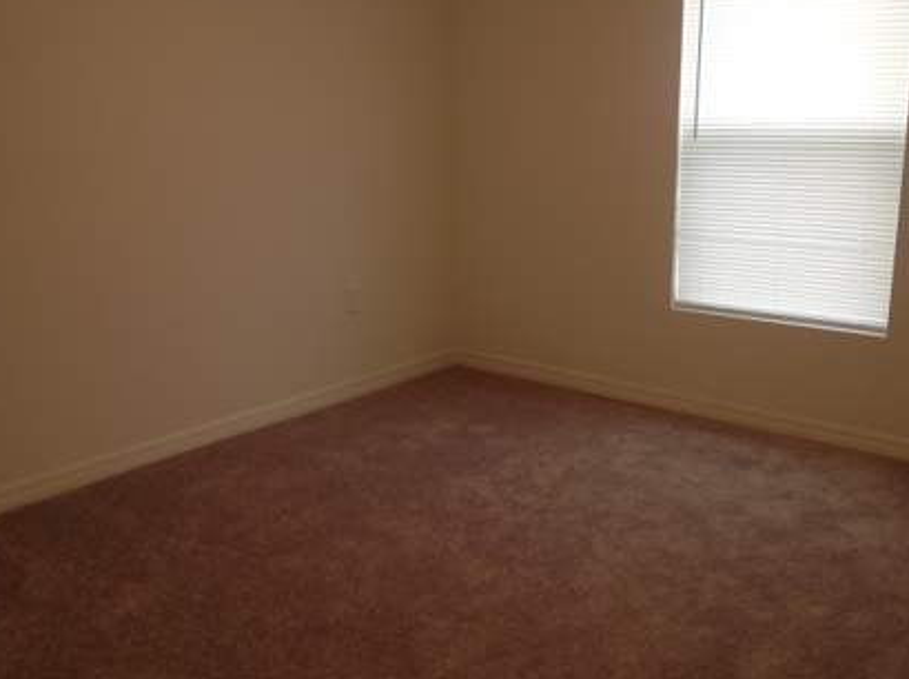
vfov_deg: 35.0
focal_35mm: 41
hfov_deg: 45.8
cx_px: 503
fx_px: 1075
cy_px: 335
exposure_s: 1/24
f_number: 2.4
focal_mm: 4.28
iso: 50
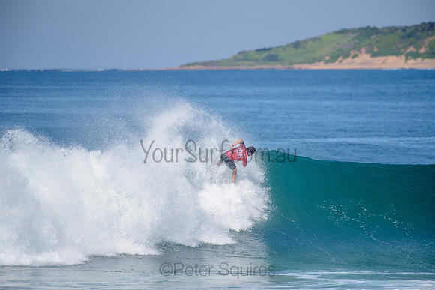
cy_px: 145
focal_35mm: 500
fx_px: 6043
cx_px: 218
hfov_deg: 4.1
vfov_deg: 2.8
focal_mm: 500
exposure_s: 1/2000
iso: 160
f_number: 5.6
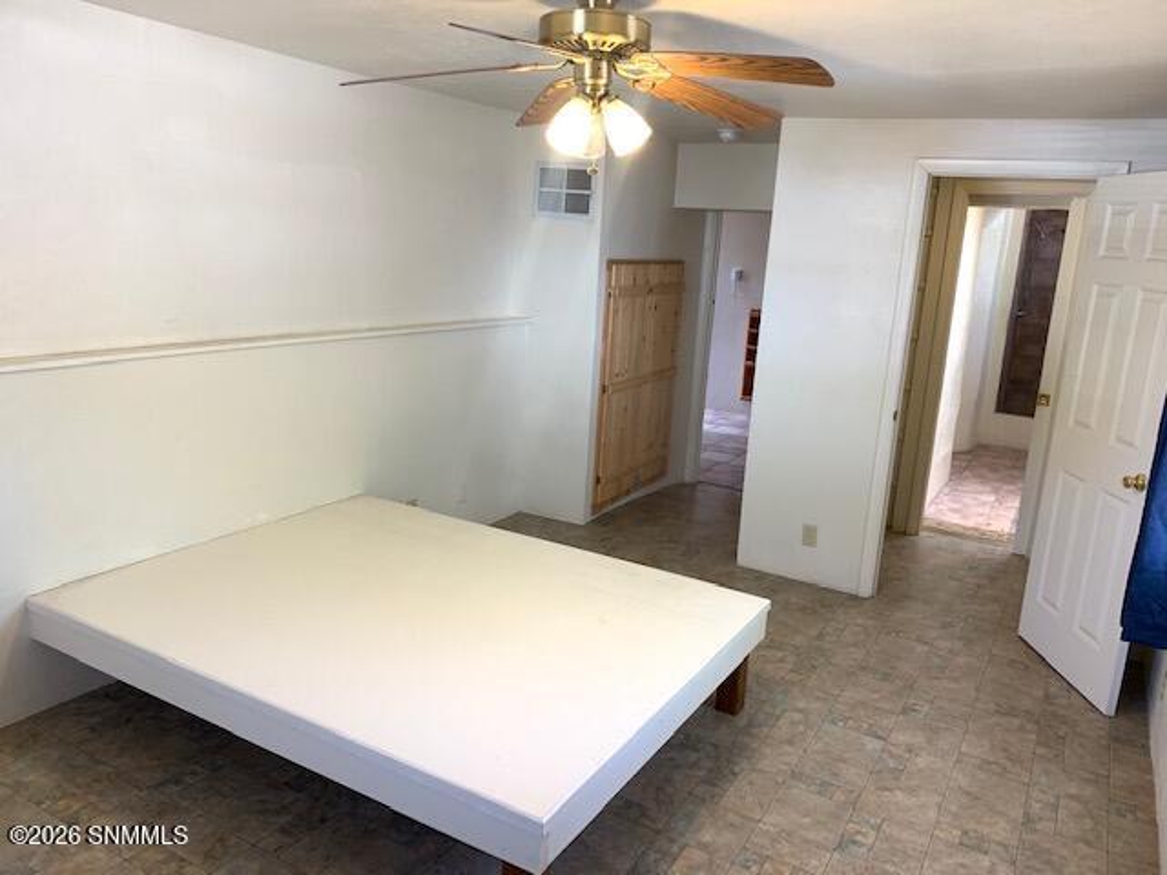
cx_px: 584
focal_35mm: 26
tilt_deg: -12.5
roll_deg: -3.2
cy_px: 438
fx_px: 877
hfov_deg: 67.3
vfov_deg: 53.1
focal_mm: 4.25
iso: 125
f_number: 1.8
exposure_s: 1/60
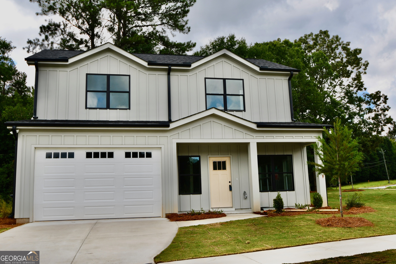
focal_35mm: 30
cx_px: 198
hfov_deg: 61.9
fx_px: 330
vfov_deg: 43.6
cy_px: 132
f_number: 8
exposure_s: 1/250
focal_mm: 20
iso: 125
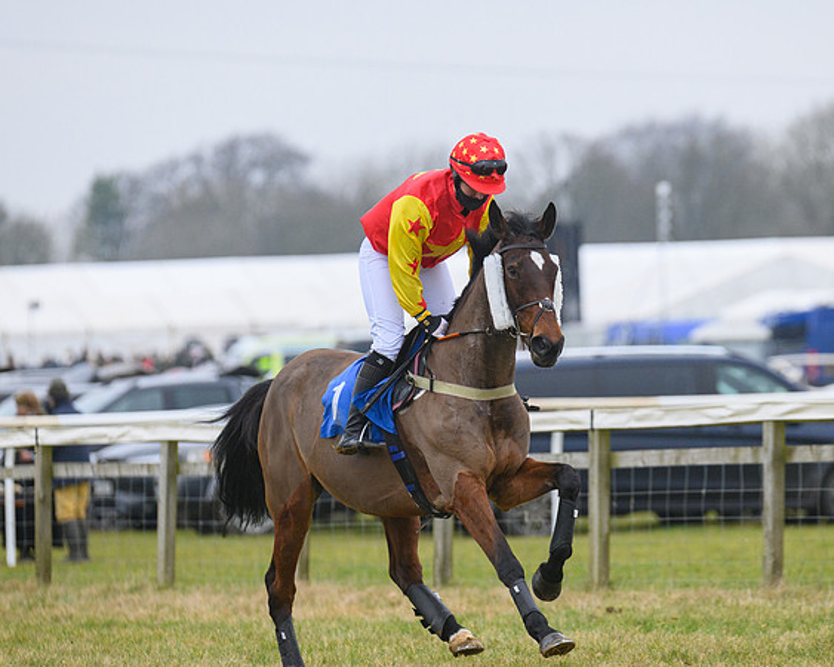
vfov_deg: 4.7
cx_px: 466
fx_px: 8129
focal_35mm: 329
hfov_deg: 5.9
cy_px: 322
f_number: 5
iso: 1250
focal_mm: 240
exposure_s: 1/1600
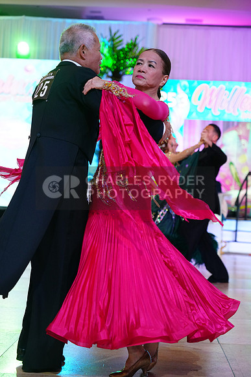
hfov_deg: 17.7
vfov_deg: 26.3
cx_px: 126
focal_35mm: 77
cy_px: 188
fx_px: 805
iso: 2500
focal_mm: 77
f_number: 4
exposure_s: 1/400
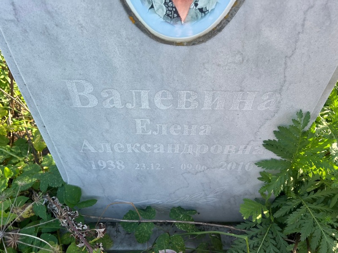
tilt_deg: -45.4
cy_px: 126
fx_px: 254
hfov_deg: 67.3
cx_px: 169
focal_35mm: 26
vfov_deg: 53.1
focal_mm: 5.7
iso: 50
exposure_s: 1/666
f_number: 1.5
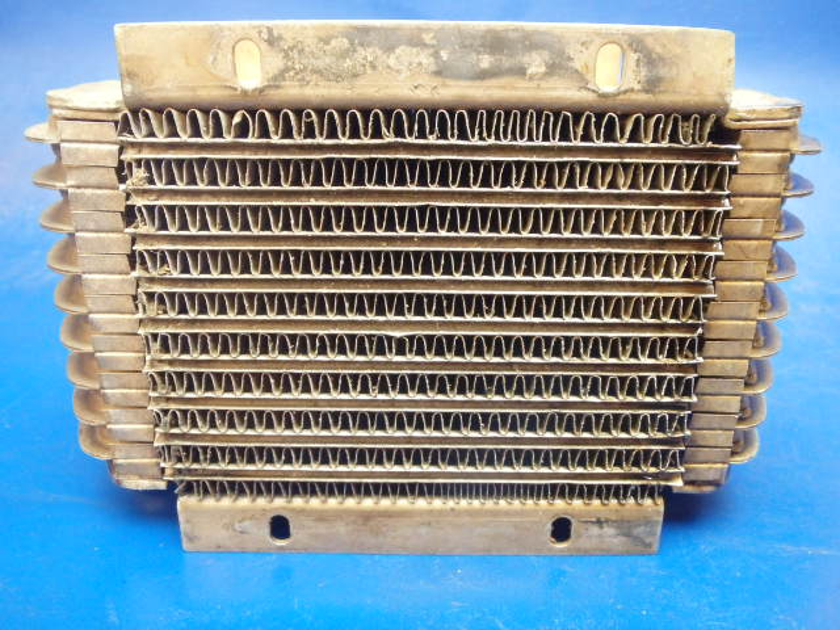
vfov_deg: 49.7
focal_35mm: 28
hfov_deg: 63.4
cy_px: 315
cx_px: 420
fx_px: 679
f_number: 3.9
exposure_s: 1/13
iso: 800
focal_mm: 5
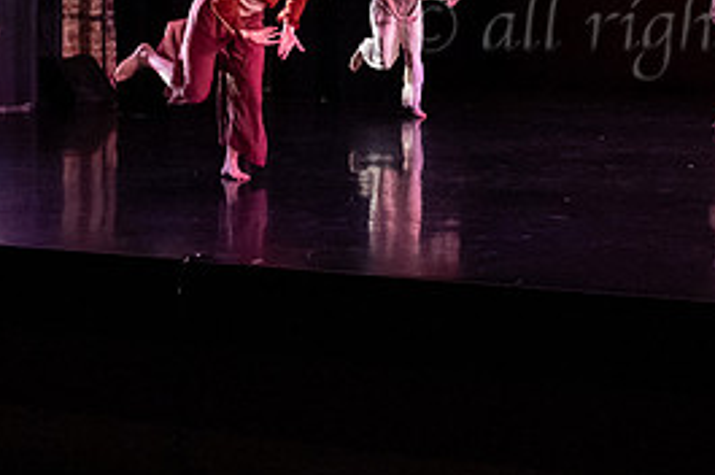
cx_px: 801
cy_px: 20
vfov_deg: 15.3
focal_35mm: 88
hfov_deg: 21.8
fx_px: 1746
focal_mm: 28
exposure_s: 1/400
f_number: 4
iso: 4000
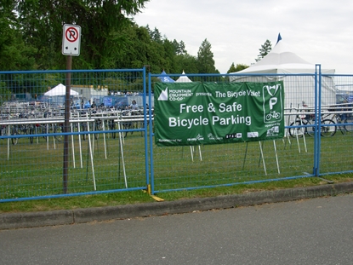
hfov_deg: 42.9
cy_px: 119
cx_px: 196
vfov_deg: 32.8
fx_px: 449
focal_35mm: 44
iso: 50
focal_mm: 6.3
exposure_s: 1/609
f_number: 2.9
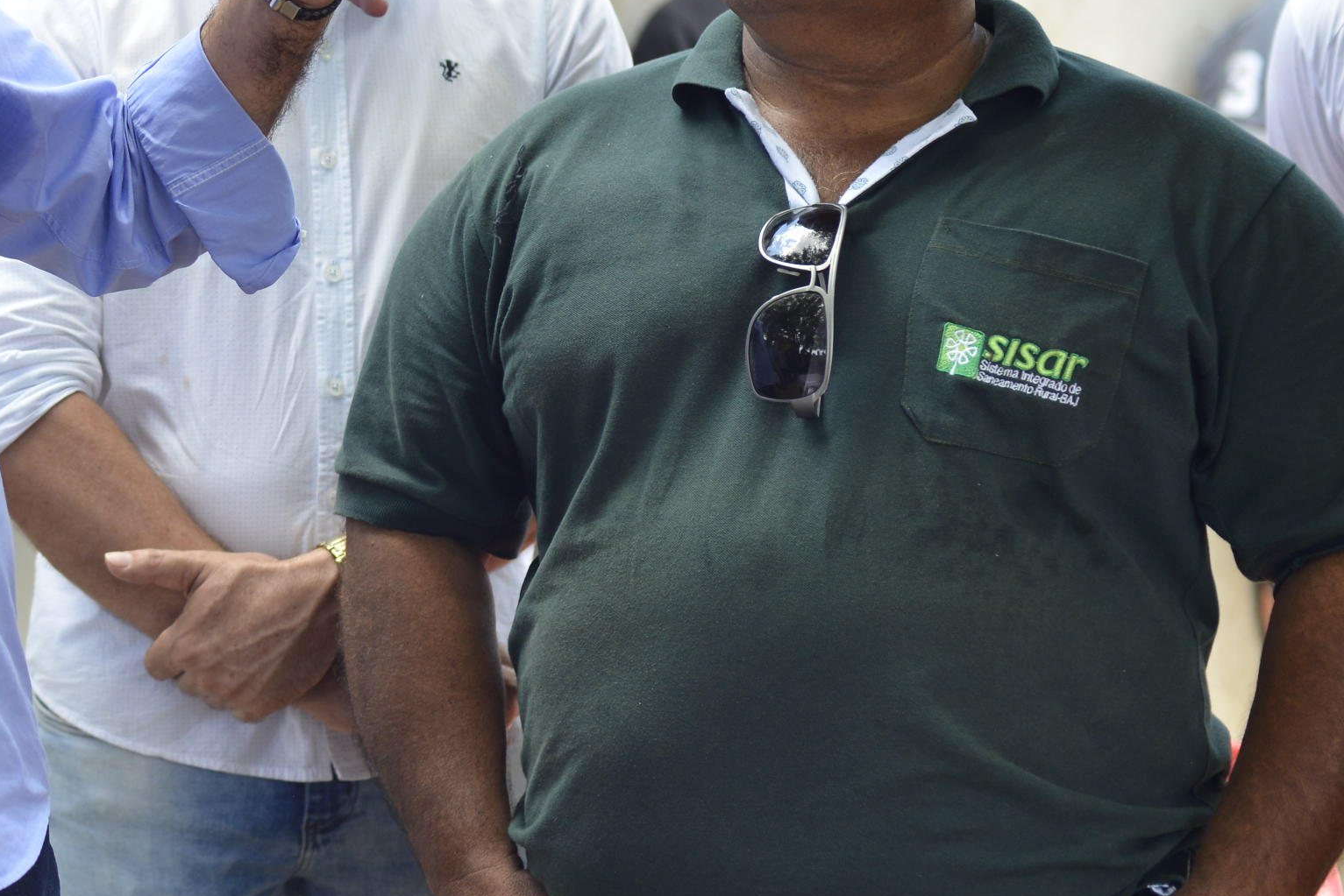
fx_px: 4481
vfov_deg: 11.4
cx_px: -171
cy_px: 153
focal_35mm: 120
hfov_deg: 16.5
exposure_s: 1/1000
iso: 320
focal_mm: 50
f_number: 2.8
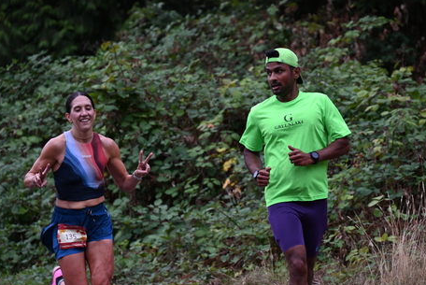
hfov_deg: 8.5
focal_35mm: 241
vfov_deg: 5.7
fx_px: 2854
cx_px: 229
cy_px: 162
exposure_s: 1/250
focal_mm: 200
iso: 560
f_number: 6.3
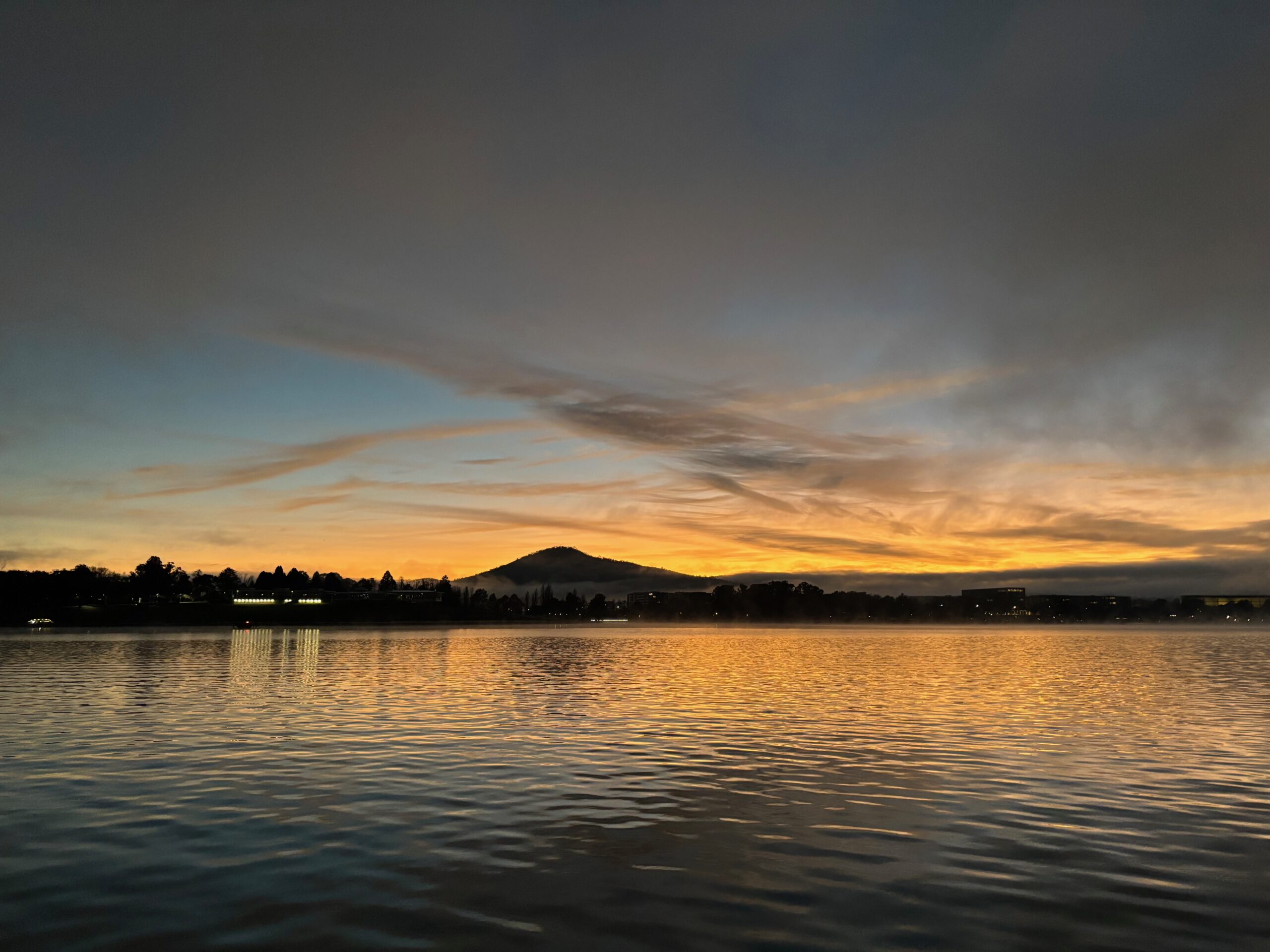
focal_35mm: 26
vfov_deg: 53.1
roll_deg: +0.5
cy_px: 476
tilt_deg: +9.9
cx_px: 635
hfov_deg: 67.3
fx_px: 954
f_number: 1.6
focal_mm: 5.96
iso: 500
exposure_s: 1/59
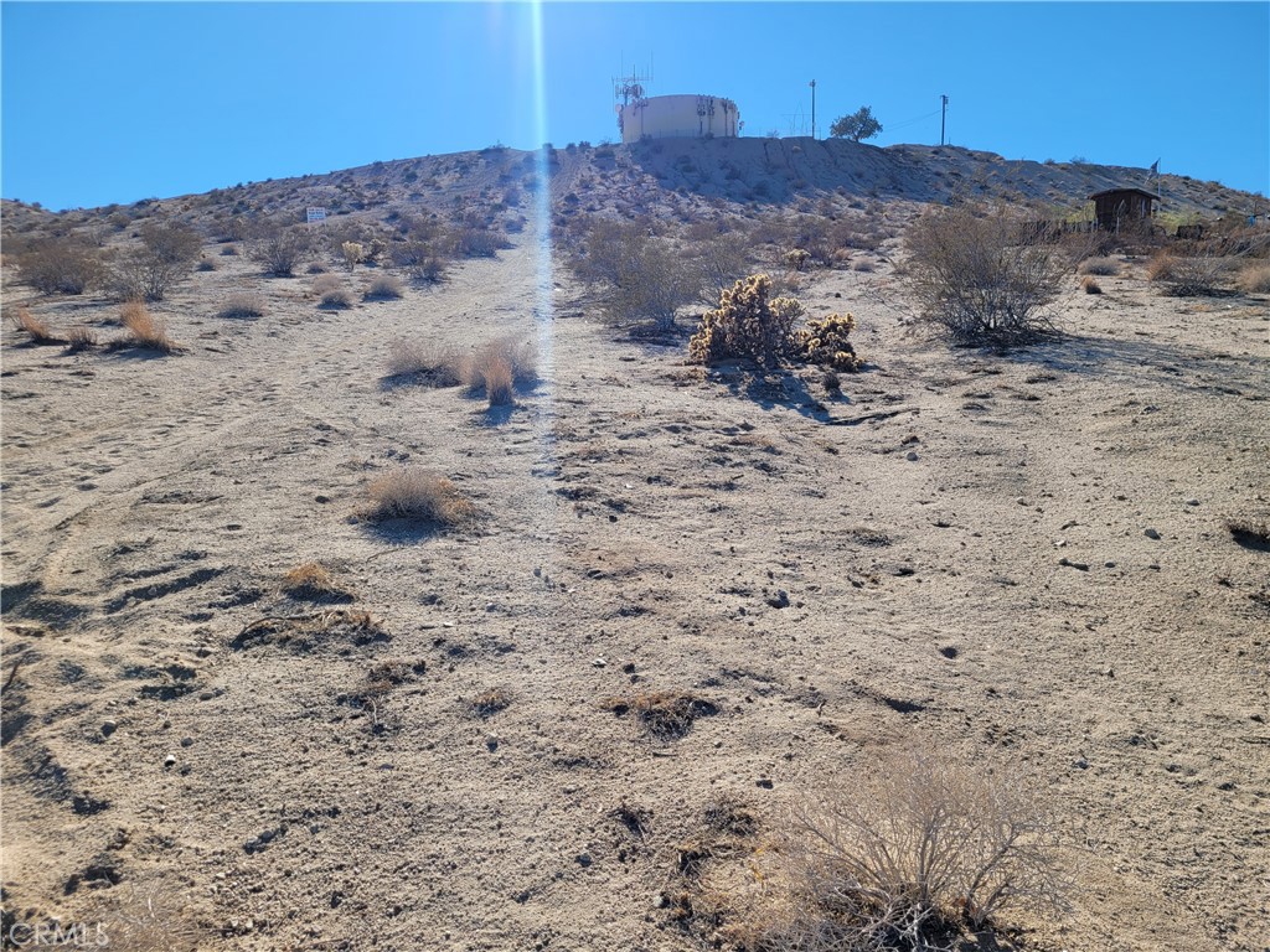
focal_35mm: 26
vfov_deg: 53.1
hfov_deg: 67.3
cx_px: 635
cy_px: 476
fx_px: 954
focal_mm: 5.4
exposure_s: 1/3042
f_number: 1.8
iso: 40
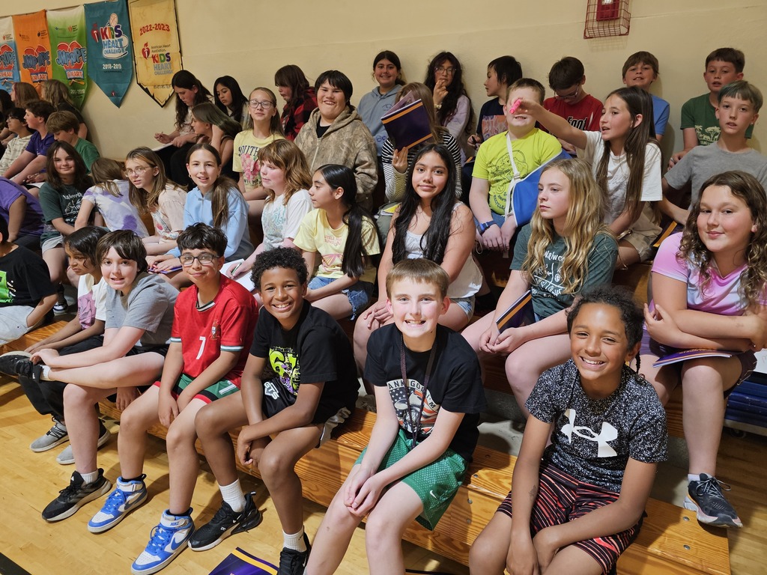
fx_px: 510
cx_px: 384
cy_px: 288
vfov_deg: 58.9
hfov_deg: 73.9
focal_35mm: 23
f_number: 1.7
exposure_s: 1/120
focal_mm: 6.3
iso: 250
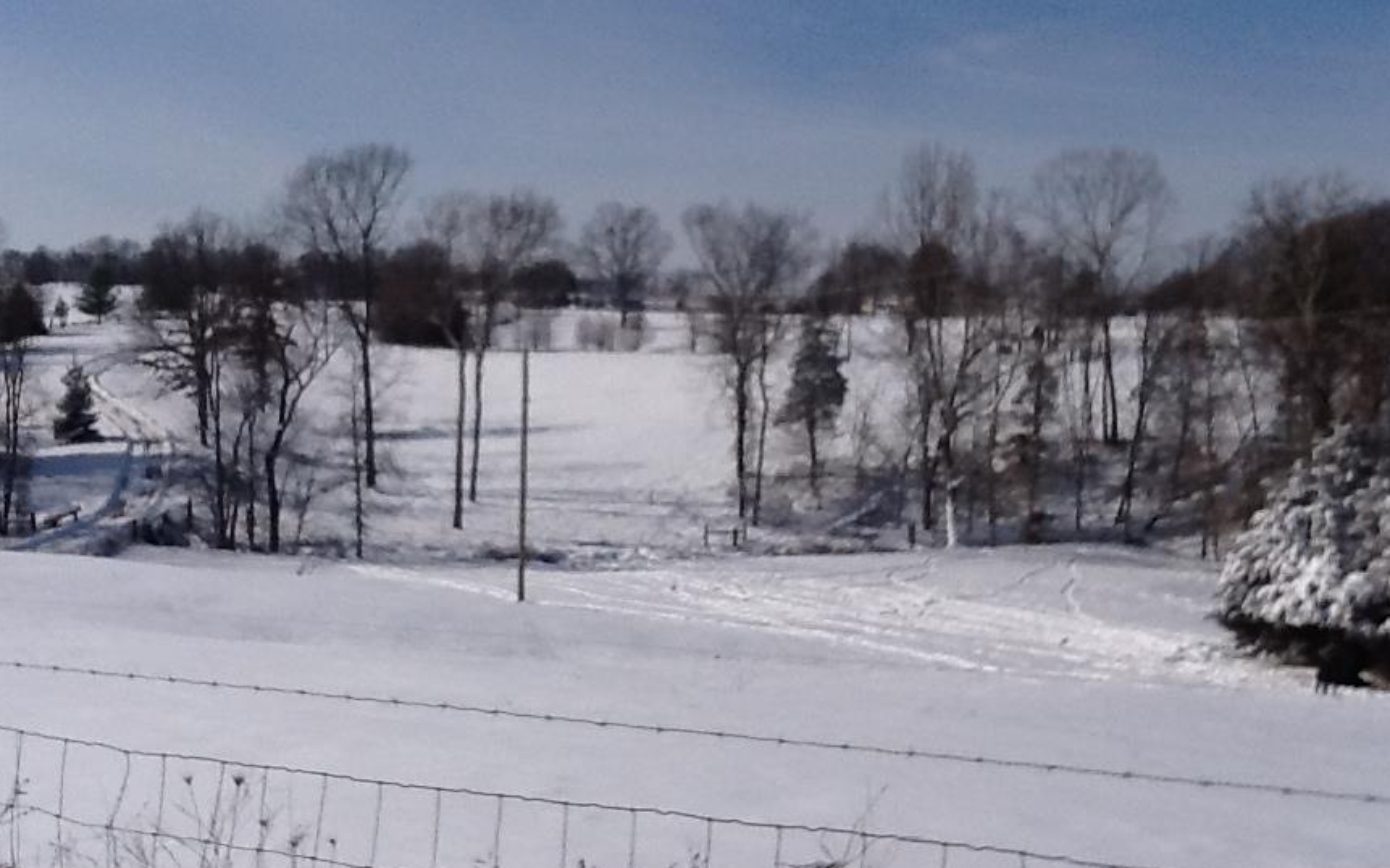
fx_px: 1970
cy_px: 490
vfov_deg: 24.8
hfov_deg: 38.8
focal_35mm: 52
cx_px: 622
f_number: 2.4
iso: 50
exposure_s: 1/6711
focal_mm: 2.03
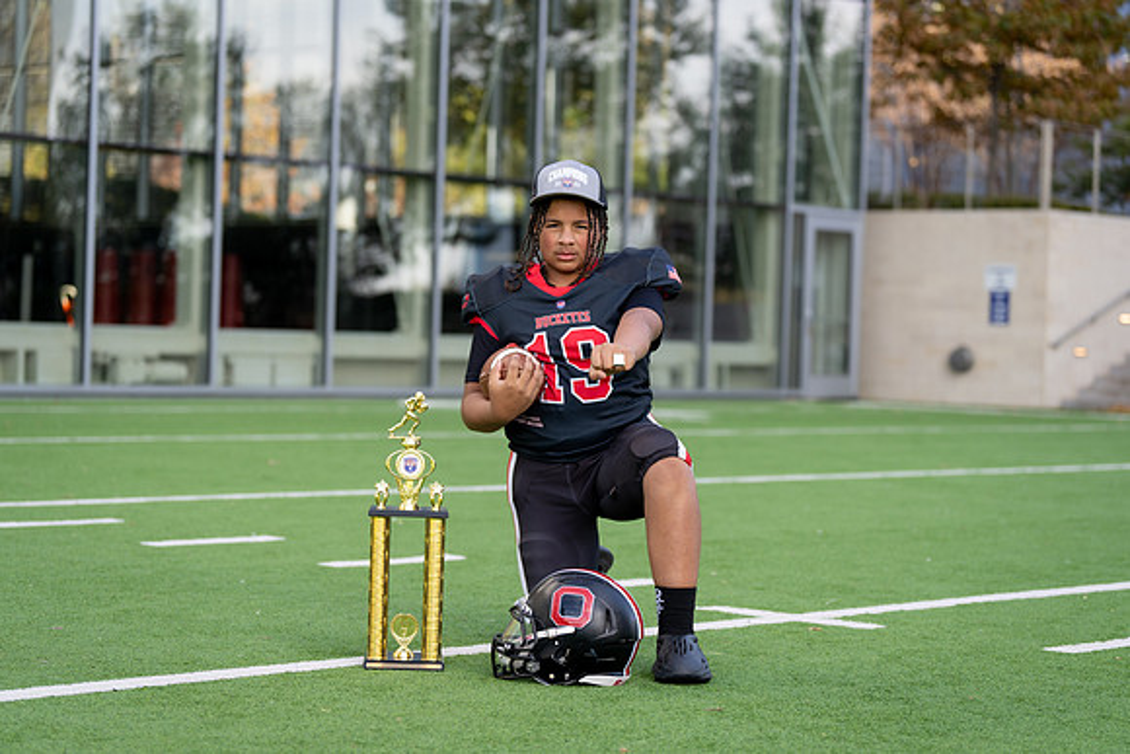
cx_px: 565
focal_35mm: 82
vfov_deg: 16.6
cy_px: 377
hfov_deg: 24.7
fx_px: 2582
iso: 100
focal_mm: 80
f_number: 2.8
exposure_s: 1/400
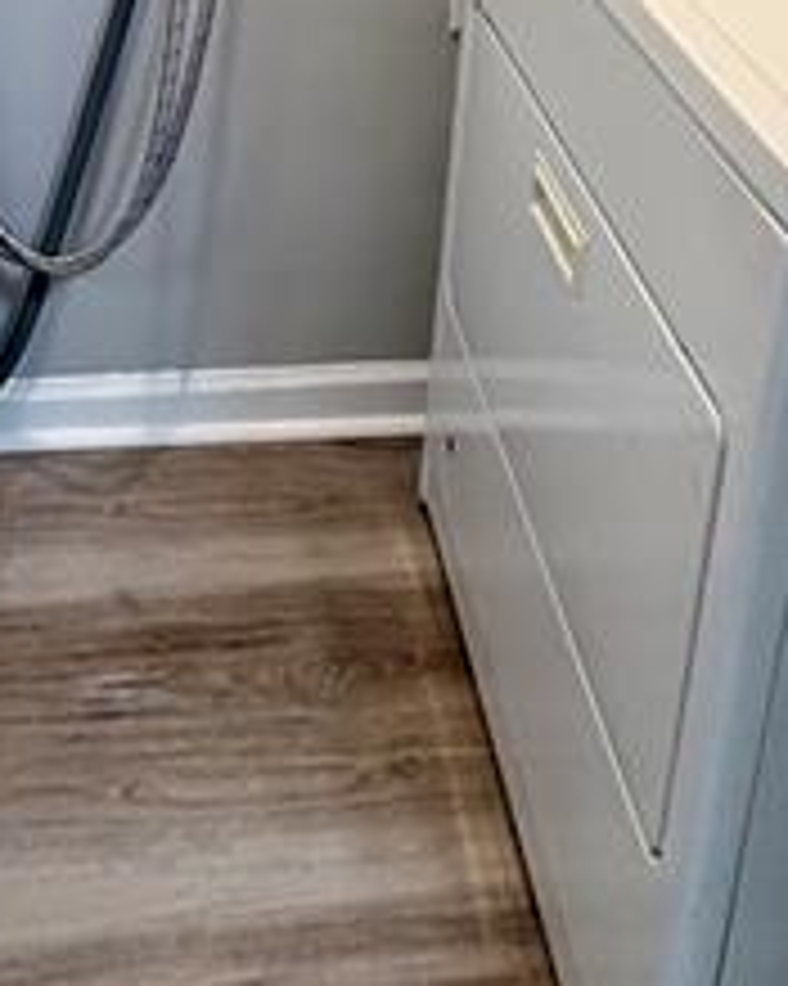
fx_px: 1400
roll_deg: -1.1
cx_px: 248
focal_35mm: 48
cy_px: -198
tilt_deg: -15.4
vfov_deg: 32.2
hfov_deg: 31.1
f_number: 2.2
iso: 250
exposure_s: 1/60
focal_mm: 2.22
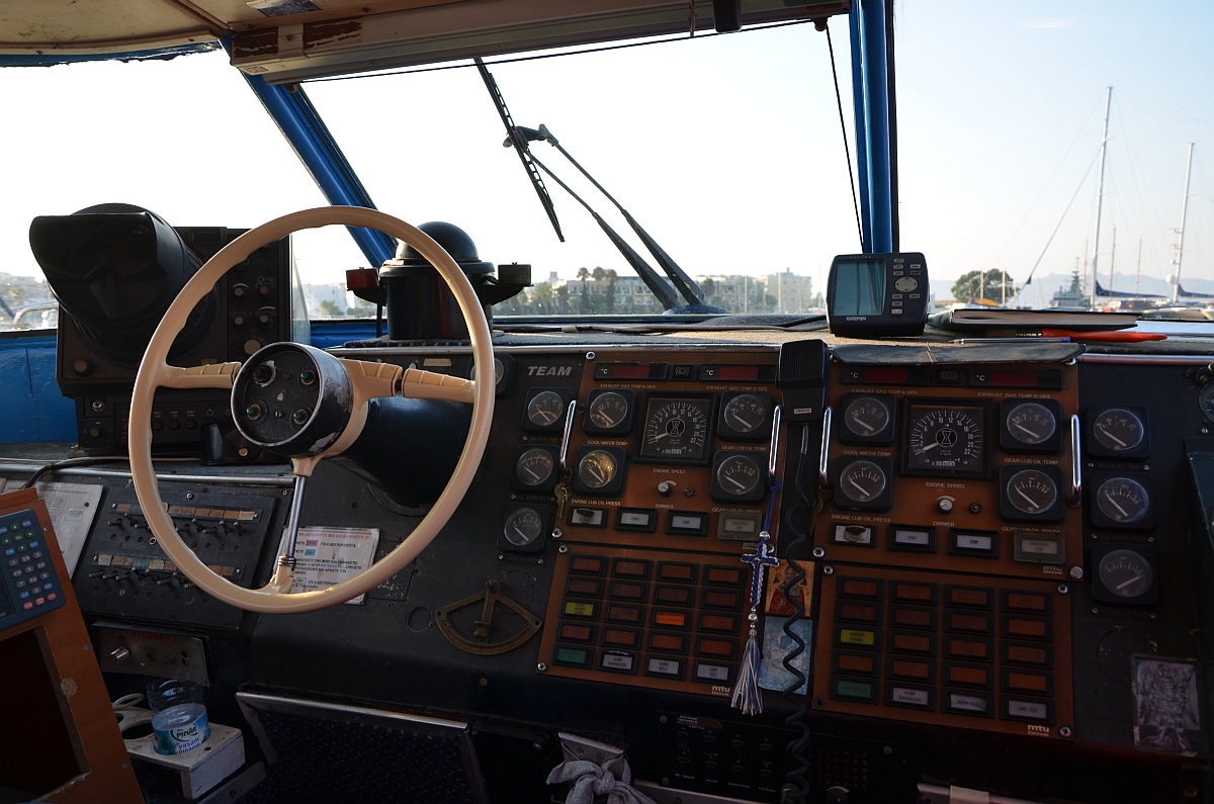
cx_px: 607
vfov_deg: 47.7
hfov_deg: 67.5
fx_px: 909
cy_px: 402
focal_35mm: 27
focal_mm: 18
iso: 100
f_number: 5.6
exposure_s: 1/125
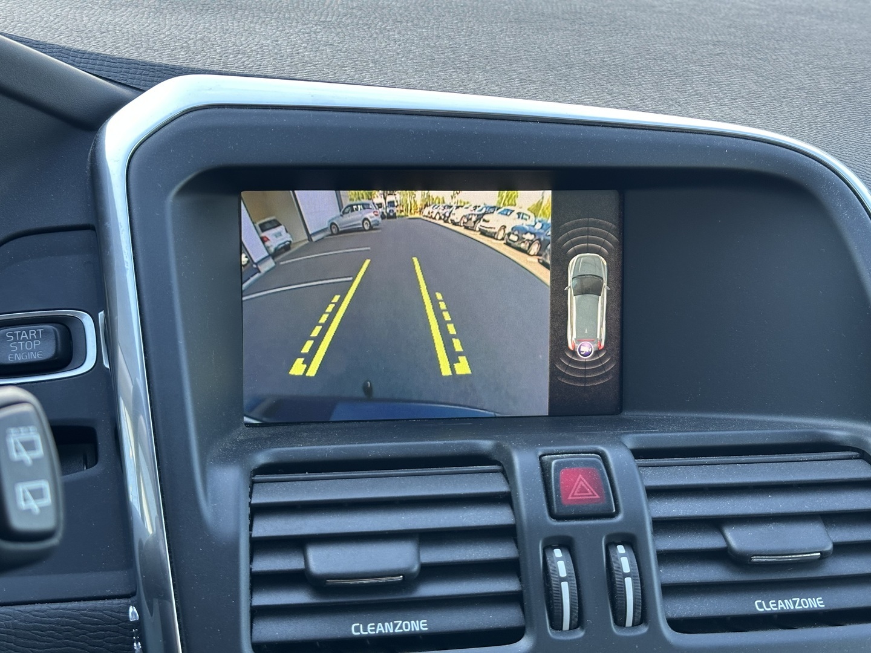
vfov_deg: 30.3
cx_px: 436
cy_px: 326
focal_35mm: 48
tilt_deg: -17.5
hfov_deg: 39.7
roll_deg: -0.9
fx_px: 1208
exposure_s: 1/121
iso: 80
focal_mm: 6.86
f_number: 1.78
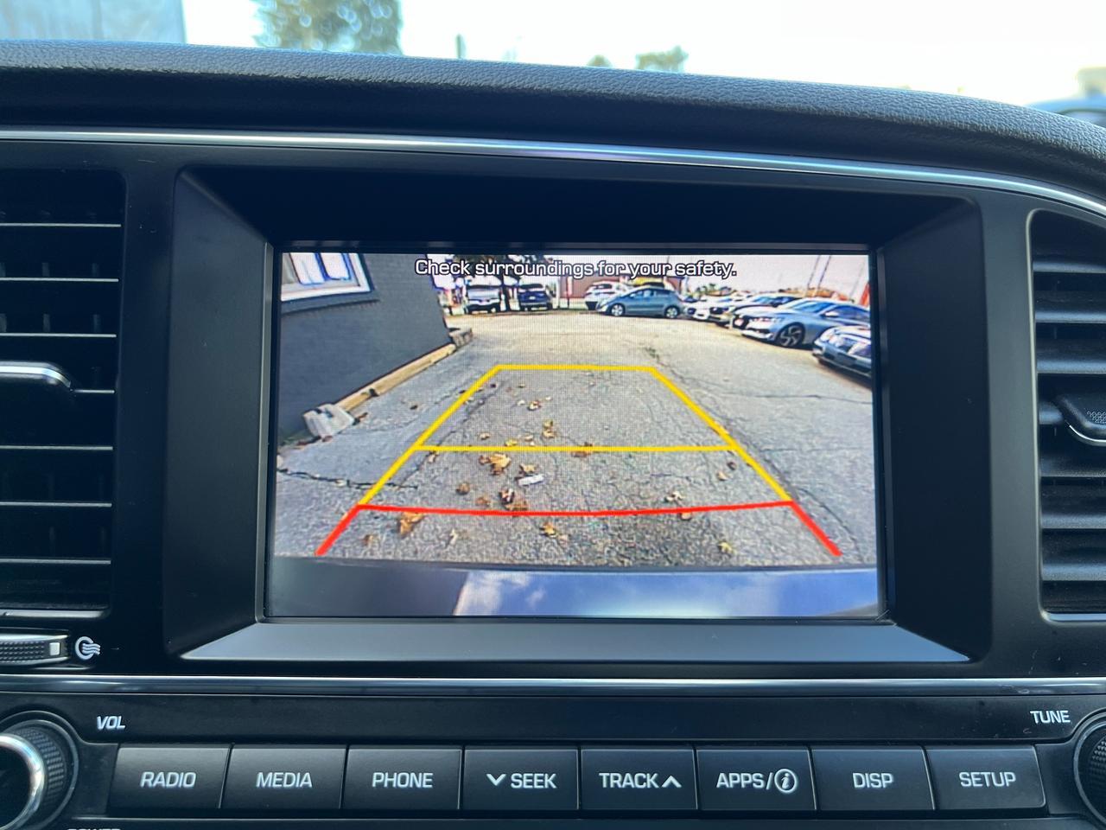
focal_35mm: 26
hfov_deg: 67.3
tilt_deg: -17.4
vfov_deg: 53.1
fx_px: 831
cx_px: 553
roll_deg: +0.8
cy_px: 415
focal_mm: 5.7
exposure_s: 1/121
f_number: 1.5
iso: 64
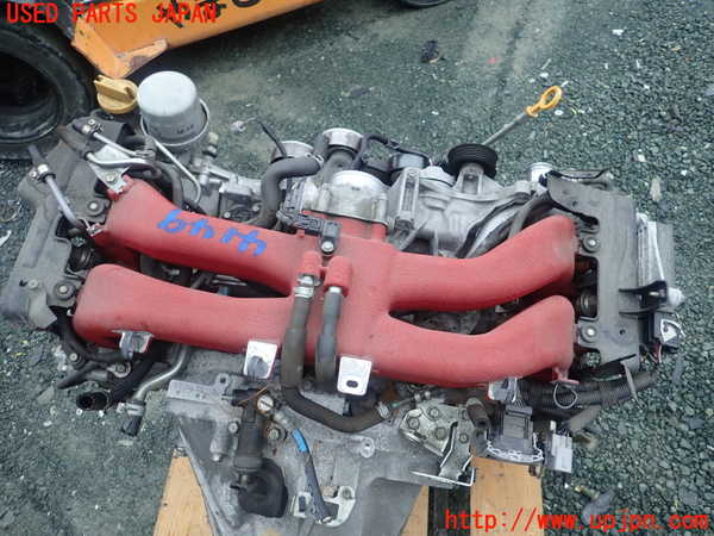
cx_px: 357
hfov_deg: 69.4
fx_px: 516
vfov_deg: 54.9
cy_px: 268
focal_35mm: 25
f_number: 2
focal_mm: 4.5
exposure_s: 1/100
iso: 100
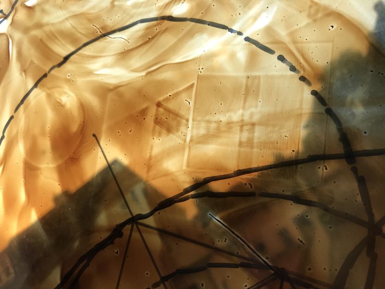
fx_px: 311
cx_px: 192
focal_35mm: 28
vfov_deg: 49.7
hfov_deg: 63.4
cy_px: 144
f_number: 1.8
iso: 40
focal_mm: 3.99
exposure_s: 1/100
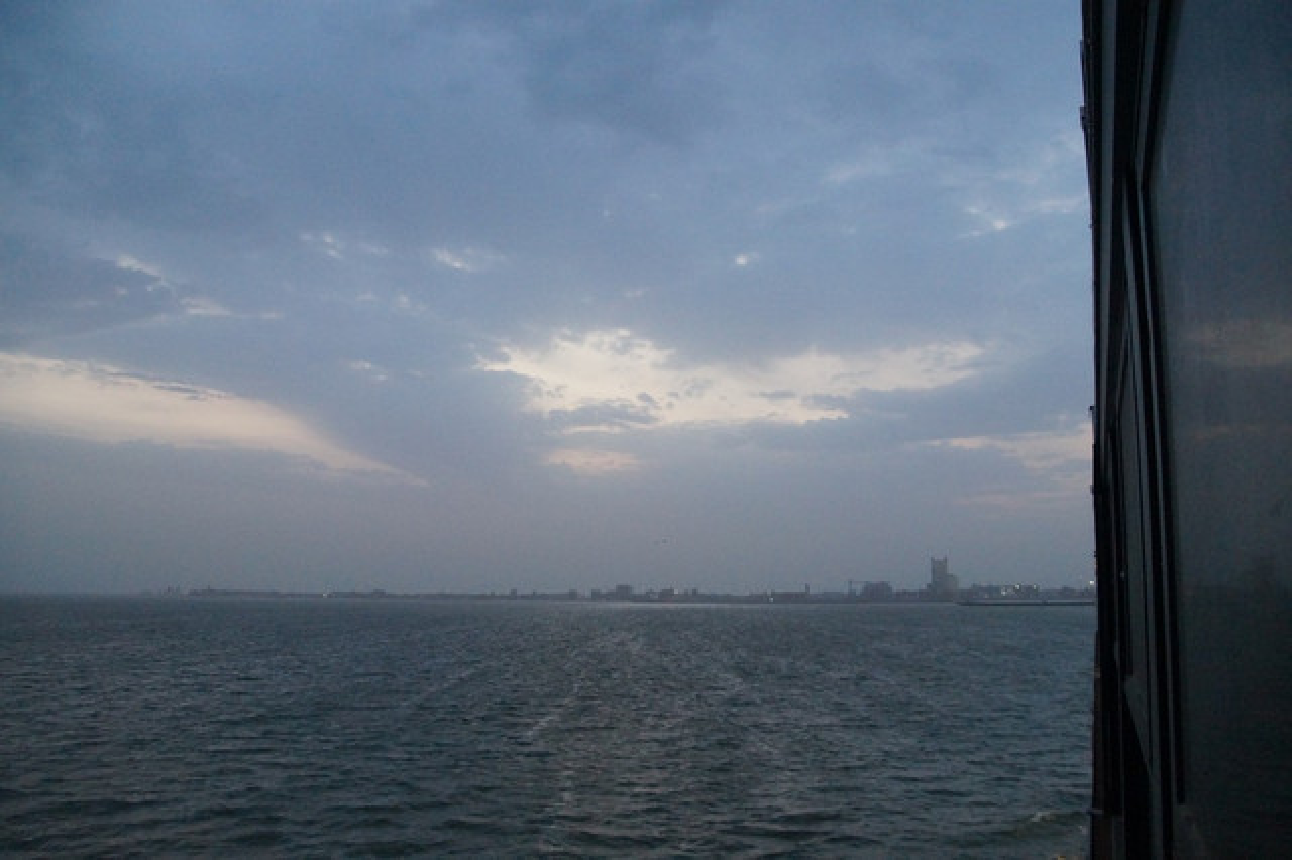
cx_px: 646
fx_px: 968
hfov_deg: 67.4
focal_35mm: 27
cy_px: 430
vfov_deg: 47.9
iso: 2500
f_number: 4
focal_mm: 18
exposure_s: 1/160
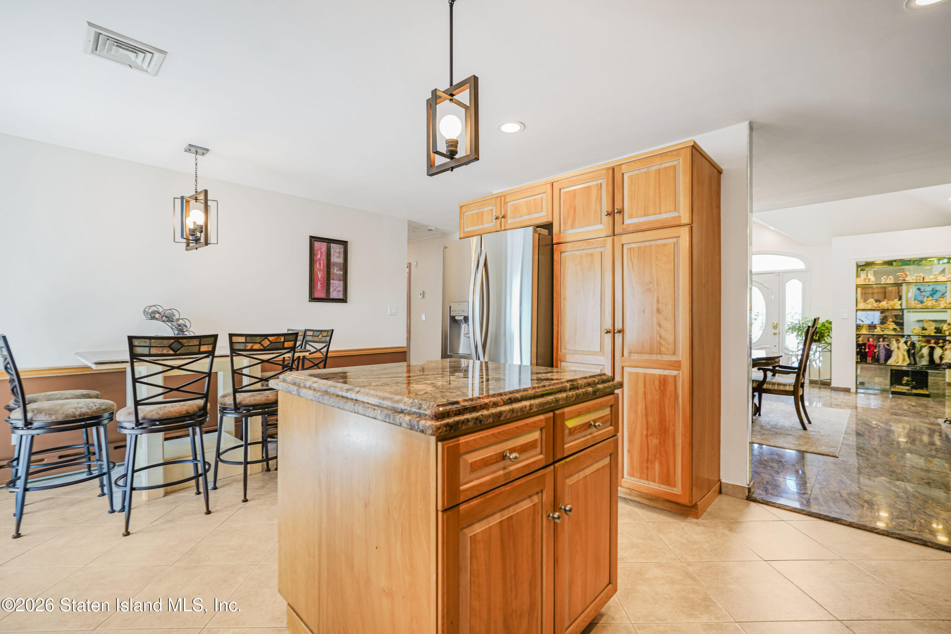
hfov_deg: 96.7
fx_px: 423
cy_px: 317
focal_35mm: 16
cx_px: 476
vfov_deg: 73.8
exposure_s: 1/20
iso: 64
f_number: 4
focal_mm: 16
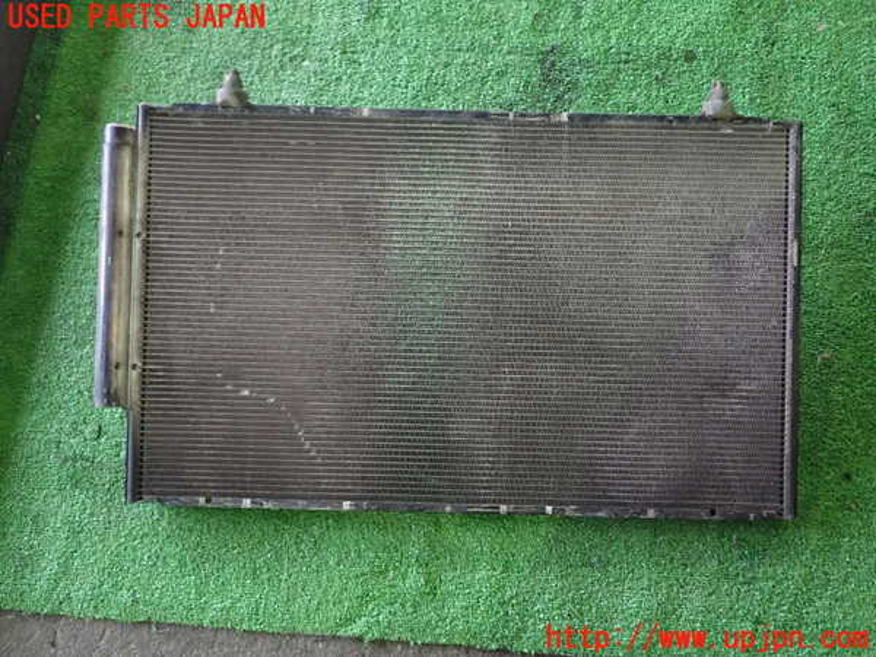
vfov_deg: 44.2
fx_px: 810
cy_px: 328
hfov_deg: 56.8
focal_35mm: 32
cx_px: 438
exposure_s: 1/20
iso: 800
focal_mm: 5.79
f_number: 2.4
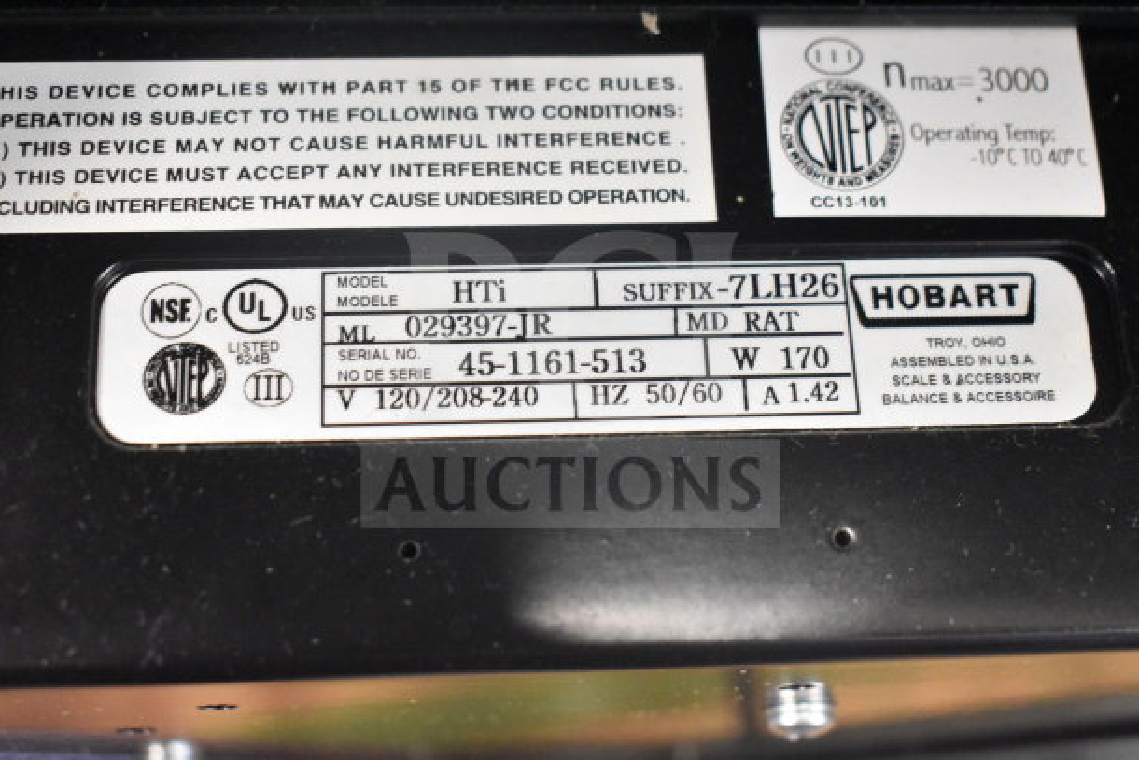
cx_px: 570
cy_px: 380
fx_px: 1661
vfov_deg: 25.8
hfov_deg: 37.8
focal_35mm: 52
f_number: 4.5
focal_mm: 35
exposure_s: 1/60
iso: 9000
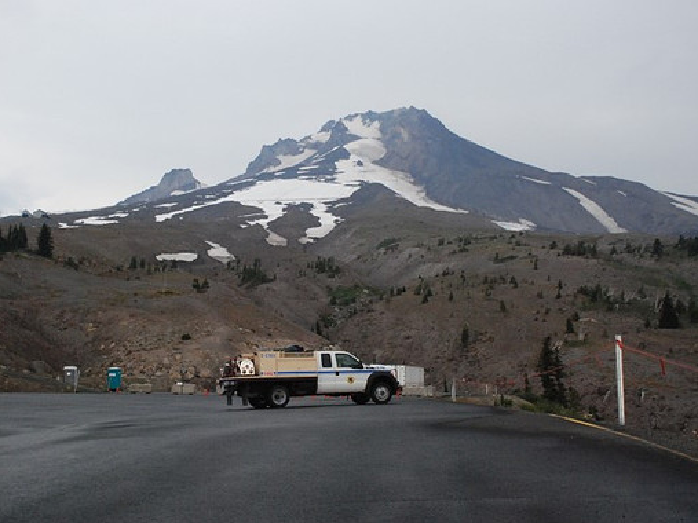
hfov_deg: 43.8
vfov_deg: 33.6
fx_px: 867
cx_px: 319
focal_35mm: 43
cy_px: 266
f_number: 4
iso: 1600
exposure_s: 1/4000
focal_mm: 26
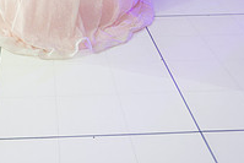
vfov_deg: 17.8
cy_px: -69
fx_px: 475
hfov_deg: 28.3
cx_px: 55
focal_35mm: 70
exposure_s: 1/100
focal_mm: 24
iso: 400
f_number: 2.8
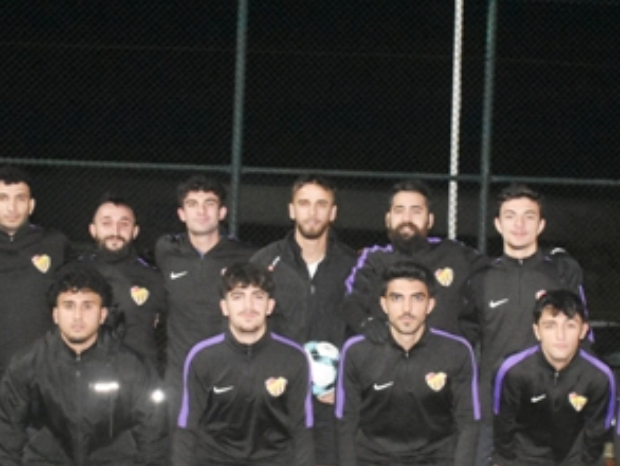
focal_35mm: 85
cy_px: 283
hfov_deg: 23.0
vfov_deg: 17.4
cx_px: 372
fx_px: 1524
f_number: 9
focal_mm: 27
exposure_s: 1/60
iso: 8000
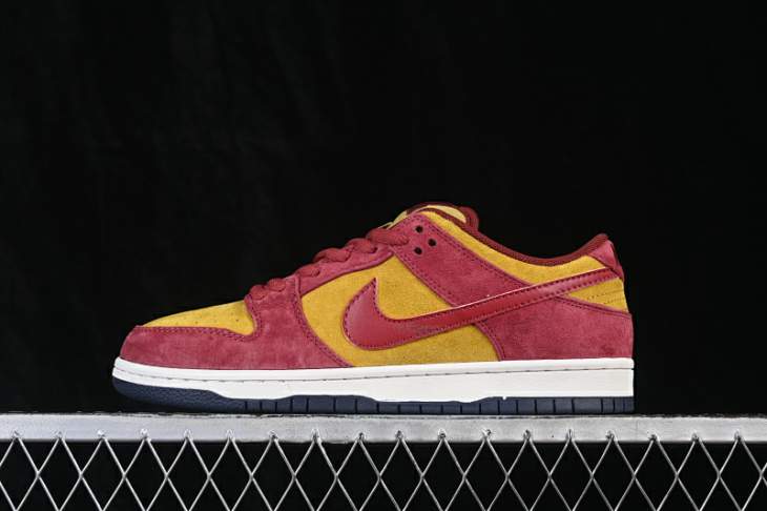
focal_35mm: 75
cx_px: 384
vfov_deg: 18.2
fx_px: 1597
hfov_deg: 27.0
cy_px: 256
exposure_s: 1/60
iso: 160
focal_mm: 50
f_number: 7.1
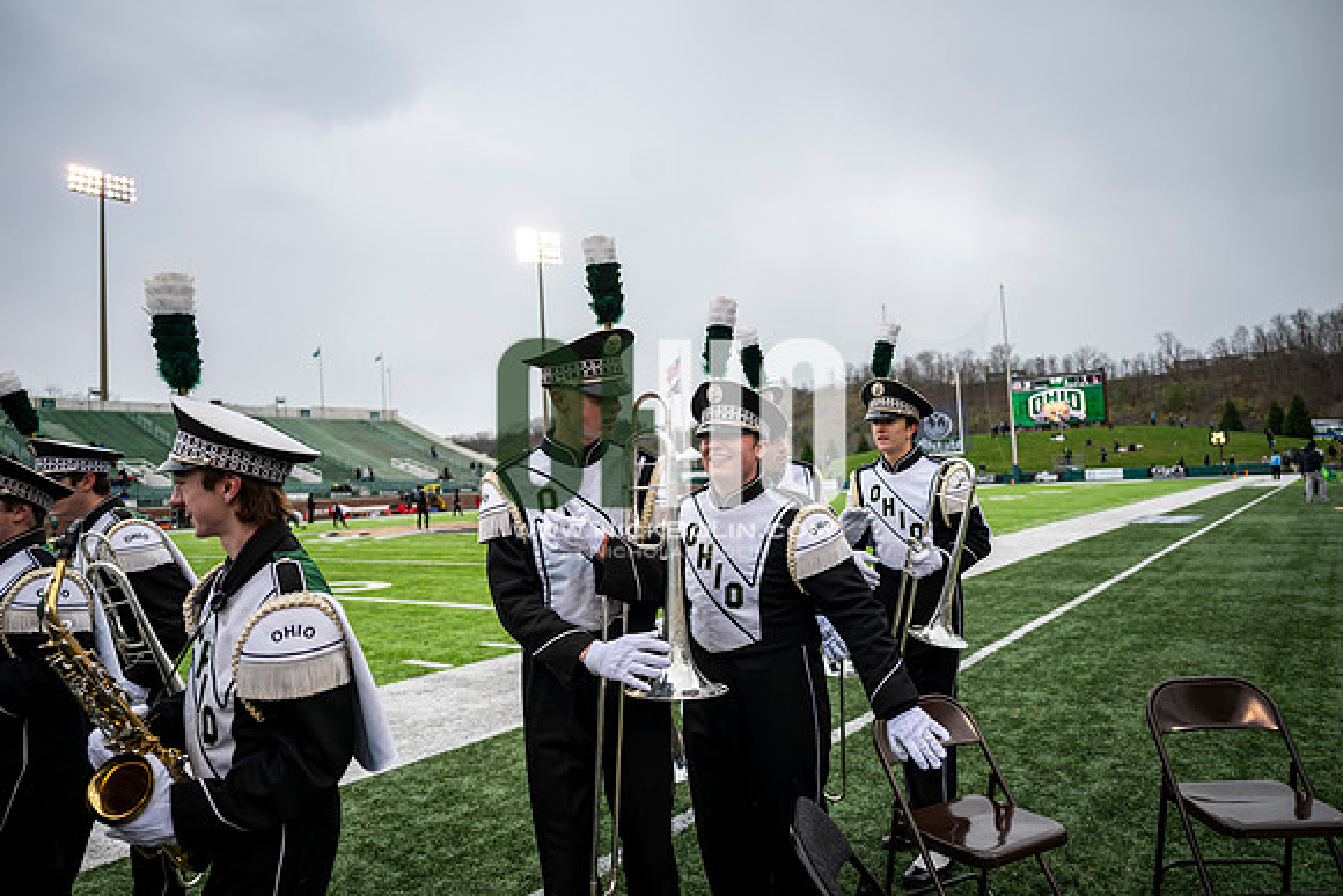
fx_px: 896
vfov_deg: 53.2
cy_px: 448
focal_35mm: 24
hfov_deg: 73.7
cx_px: 672
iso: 100
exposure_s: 1/500
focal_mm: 24
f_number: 2.8
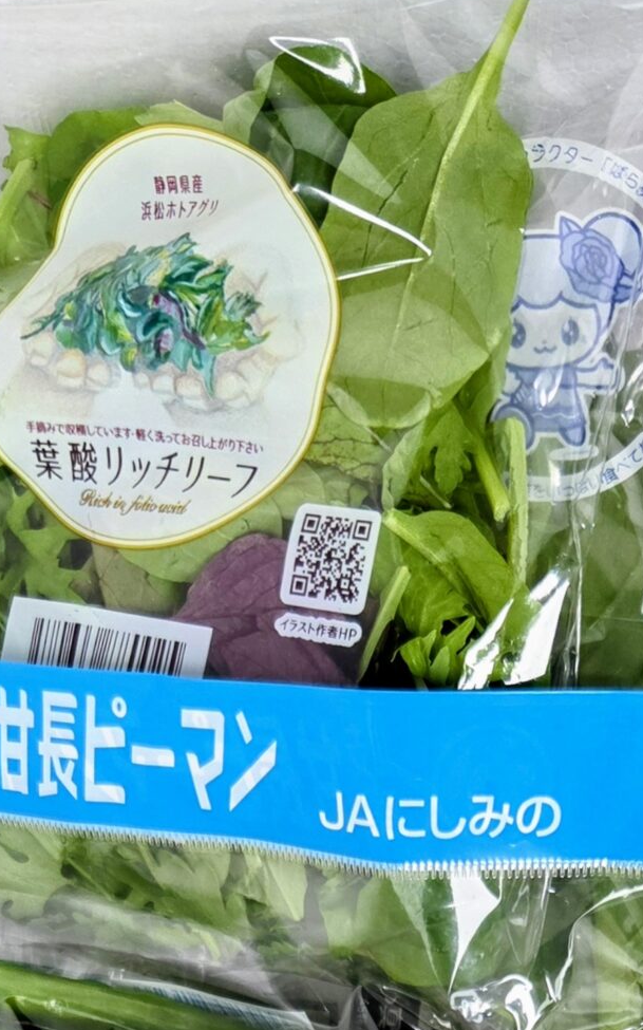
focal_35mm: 64
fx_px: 1795
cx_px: 446
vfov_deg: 27.1
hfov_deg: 20.2
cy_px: 1324
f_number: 1.8
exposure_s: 1/180
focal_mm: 5.4
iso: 160
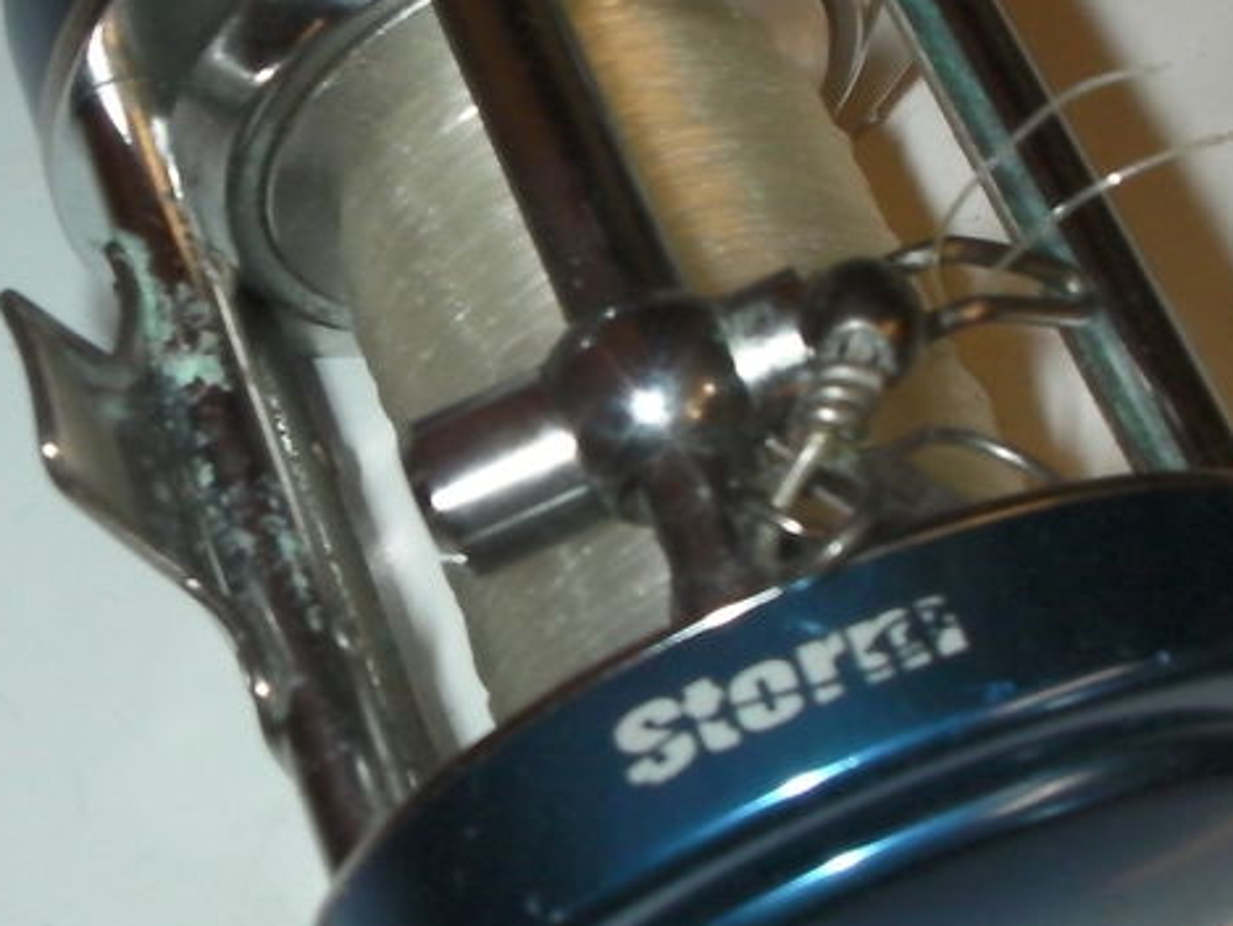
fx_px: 2886
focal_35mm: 81
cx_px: 439
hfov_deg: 24.0
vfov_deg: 18.2
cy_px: 331
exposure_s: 1/30
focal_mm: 6.3
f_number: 5.6
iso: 200
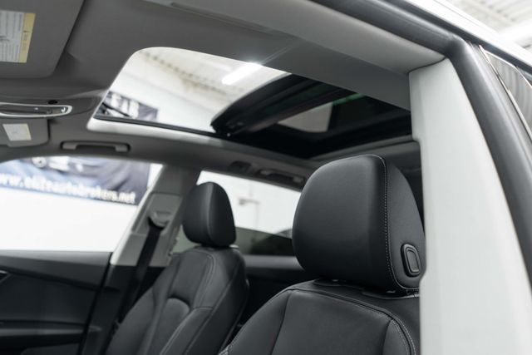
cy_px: 178
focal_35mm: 28
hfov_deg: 65.5
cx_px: 266
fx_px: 414
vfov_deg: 46.4
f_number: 3.2
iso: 640
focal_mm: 28
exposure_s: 1/50
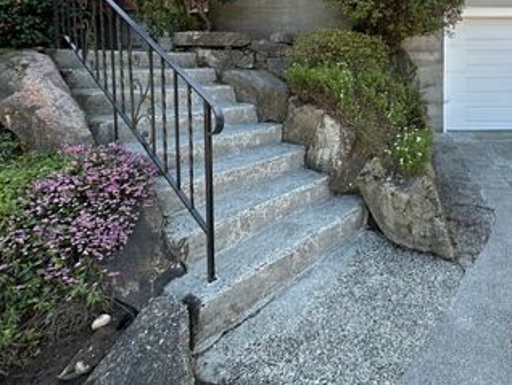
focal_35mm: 22
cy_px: 85
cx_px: 385
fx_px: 326
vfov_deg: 57.2
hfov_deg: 71.1
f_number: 2.2
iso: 40
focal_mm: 2.22
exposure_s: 1/138
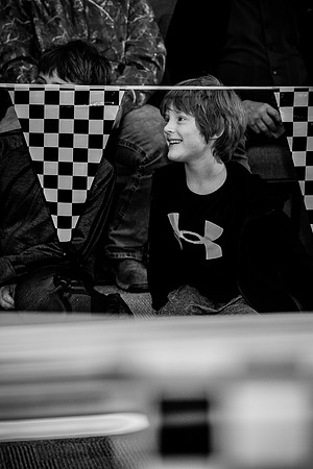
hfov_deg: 11.5
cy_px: 202
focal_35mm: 119
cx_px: 132
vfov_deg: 17.1
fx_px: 1558
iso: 800
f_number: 3.2
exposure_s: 1/250
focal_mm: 70
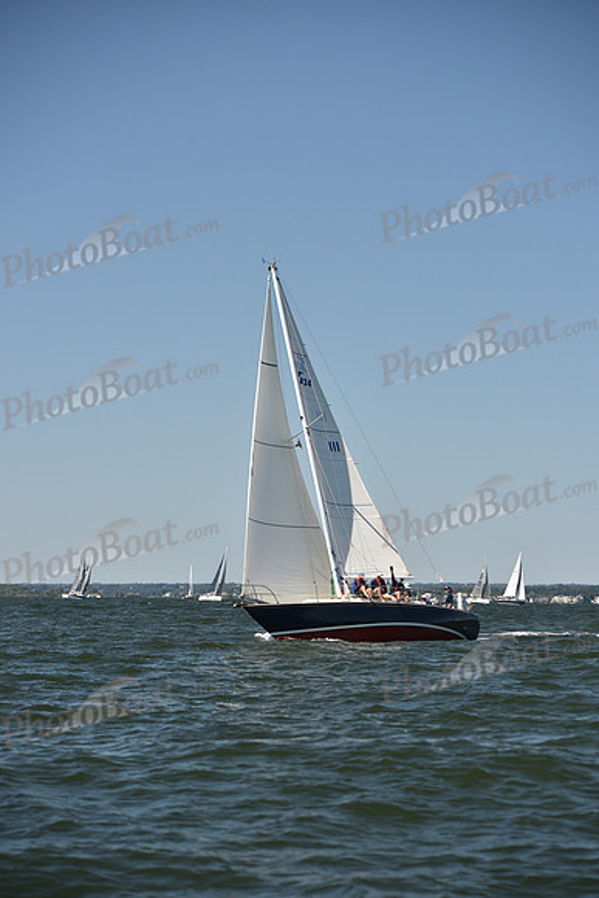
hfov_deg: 13.7
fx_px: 2494
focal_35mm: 100
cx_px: 300
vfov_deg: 20.4
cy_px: 449
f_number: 4
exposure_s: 1/1250
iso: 250
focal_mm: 100
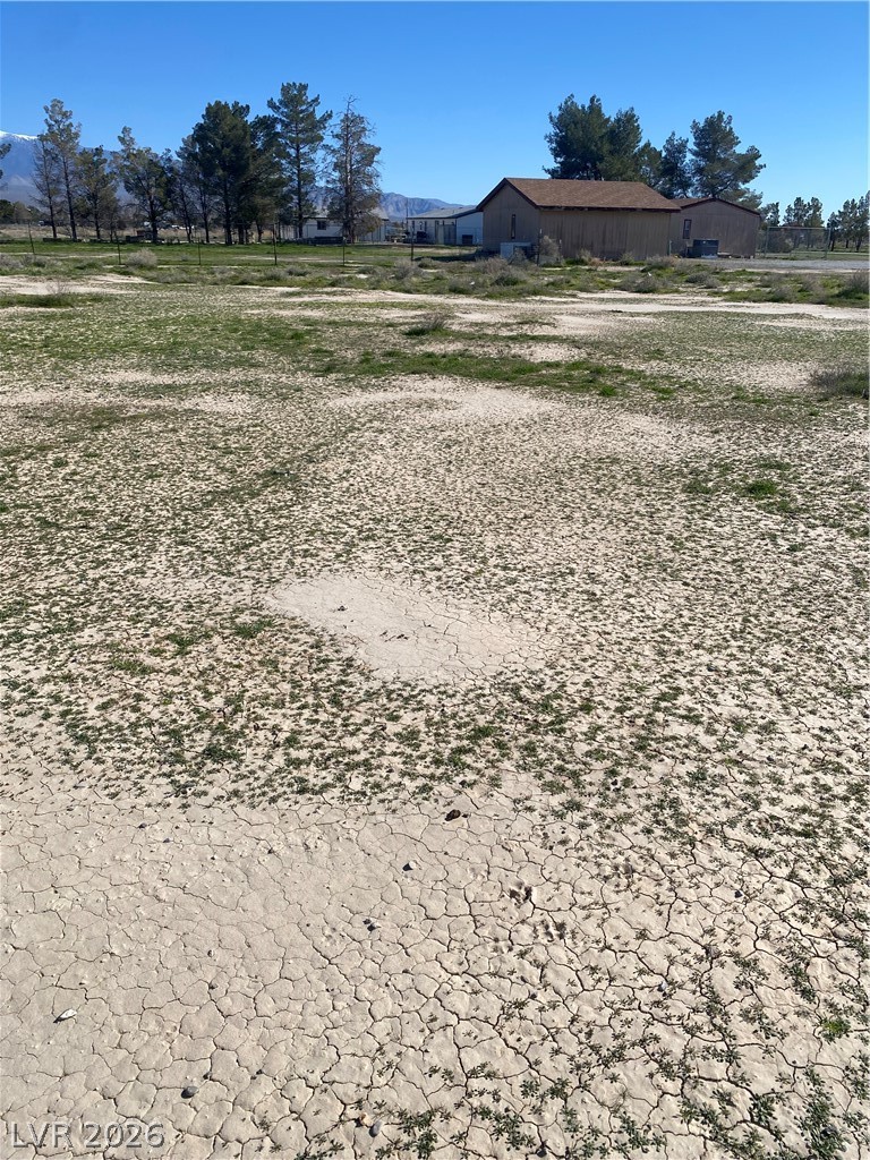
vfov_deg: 67.3
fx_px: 871
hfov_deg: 53.1
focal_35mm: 26
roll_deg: -0.5
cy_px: 580
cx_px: 435
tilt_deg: -20.5
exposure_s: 1/4608
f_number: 1.8
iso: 32
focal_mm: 4.25
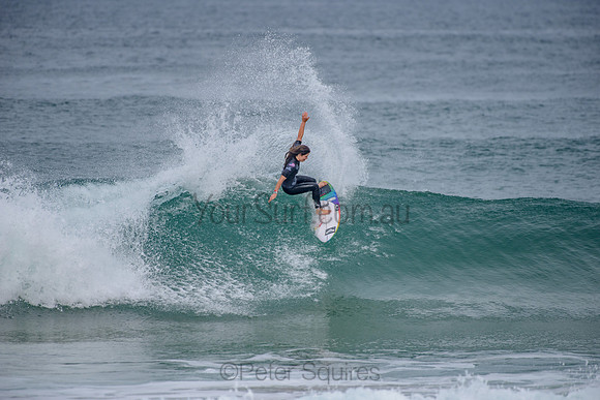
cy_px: 200
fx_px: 8335
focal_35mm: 500
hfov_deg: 4.1
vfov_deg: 2.8
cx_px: 300
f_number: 5.6
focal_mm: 500
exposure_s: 1/2000
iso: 250
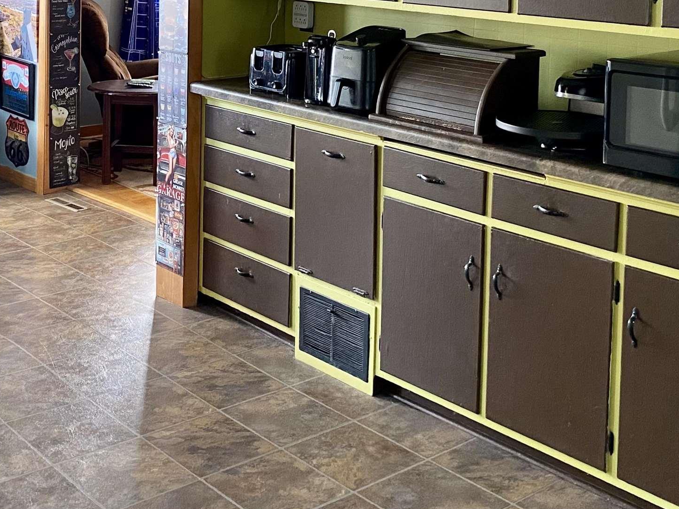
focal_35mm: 55
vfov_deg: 25.1
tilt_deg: -3.6
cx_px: 181
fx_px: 1079
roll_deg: -0.3
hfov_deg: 34.3
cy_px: -15
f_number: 1.8
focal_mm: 4.25
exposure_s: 1/60
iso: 250
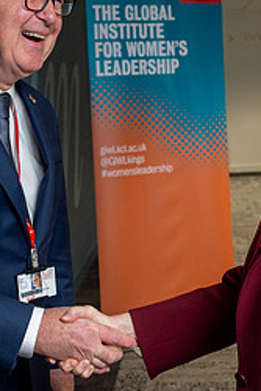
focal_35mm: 71
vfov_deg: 28.3
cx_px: 157
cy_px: 135
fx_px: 771
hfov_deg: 19.2
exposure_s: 1/250
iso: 1600
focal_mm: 26
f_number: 4
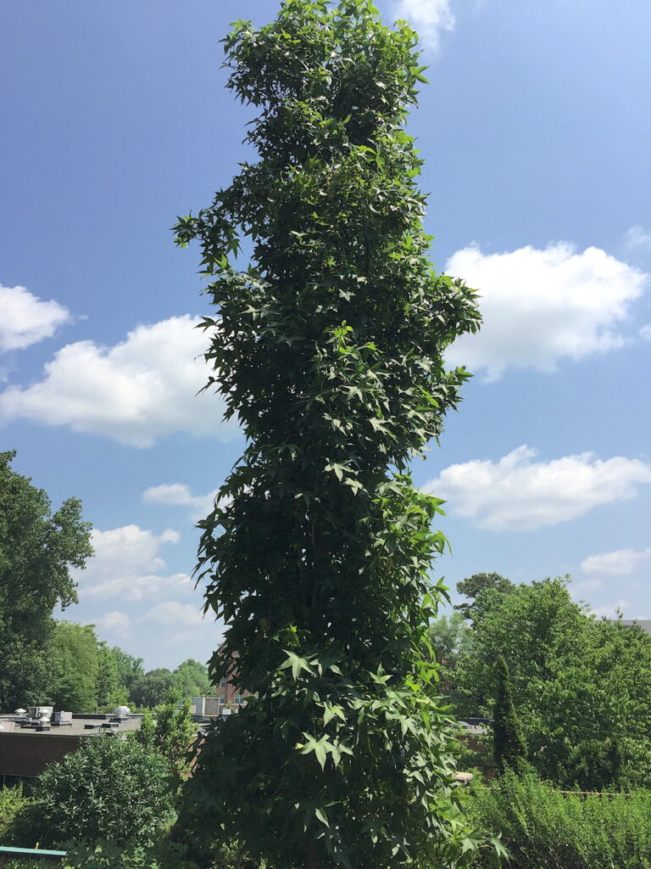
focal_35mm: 29
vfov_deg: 61.7
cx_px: 326
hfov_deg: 48.2
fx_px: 727
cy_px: 434
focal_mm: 4.15
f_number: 2.2
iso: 32
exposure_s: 1/2198
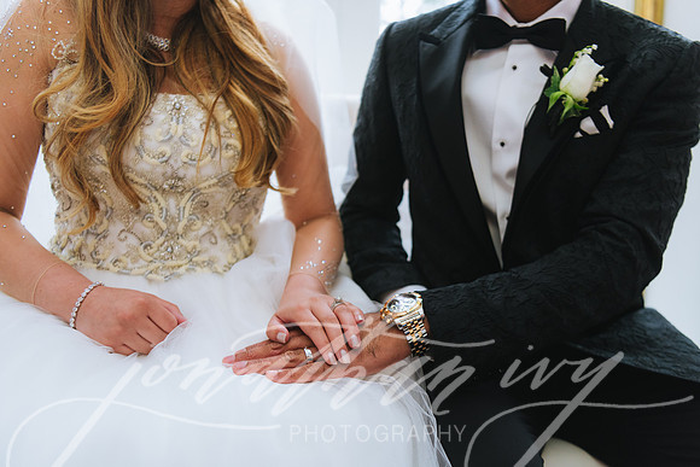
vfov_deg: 36.6
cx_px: 374
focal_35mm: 36
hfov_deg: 52.7
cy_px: 237
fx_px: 706
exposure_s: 1/200
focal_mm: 34
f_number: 2.8
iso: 800
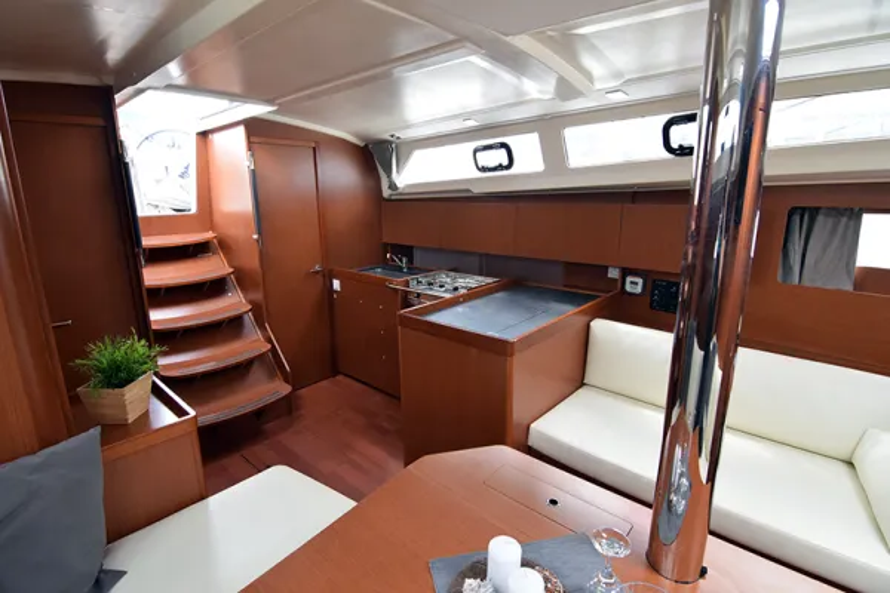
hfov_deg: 95.0
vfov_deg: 72.1
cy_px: 296
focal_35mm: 16
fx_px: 408
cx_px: 445
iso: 1600
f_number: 5.6
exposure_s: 1/125
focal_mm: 11
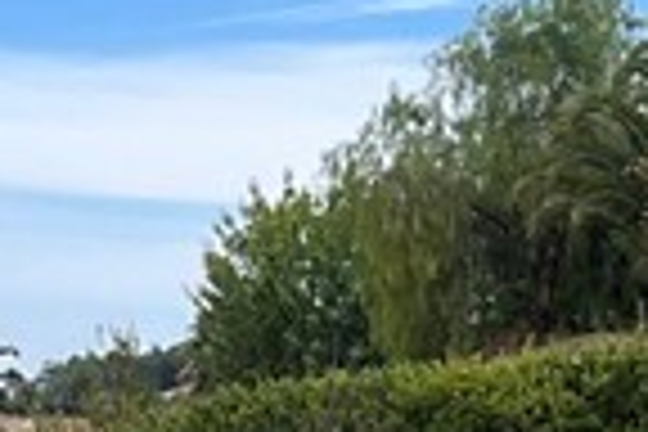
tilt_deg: -14.2
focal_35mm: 192
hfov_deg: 10.6
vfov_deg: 6.5
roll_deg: -1.6
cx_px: 608
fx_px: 3456
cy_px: 1287
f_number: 1.6
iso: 50
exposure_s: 1/2463
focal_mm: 5.1
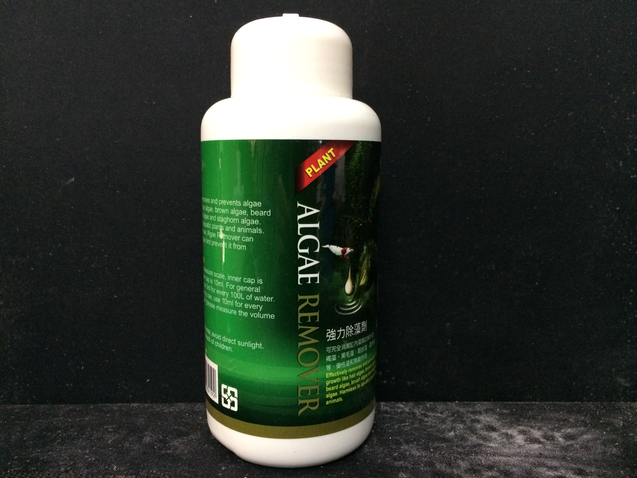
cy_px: 239
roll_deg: -1.2
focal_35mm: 29
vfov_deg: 48.2
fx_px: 534
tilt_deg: -9.9
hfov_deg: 61.7
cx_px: 318
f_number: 2.2
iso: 400
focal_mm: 4.15
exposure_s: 1/17
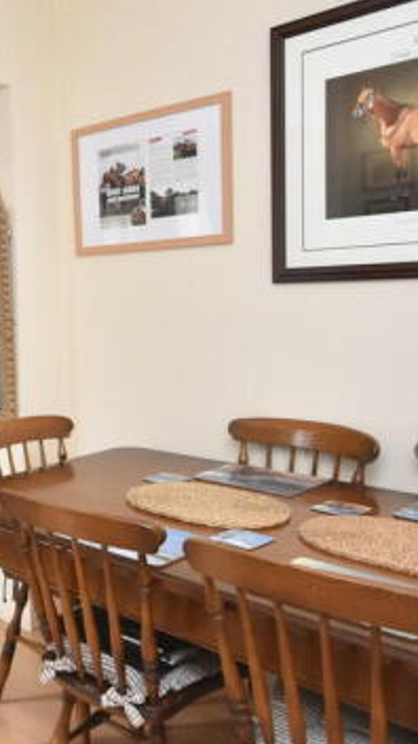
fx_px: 748
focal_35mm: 38
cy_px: 354
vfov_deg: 52.8
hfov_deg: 28.2
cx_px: -50
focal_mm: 13
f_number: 4.5
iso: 800
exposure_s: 1/160
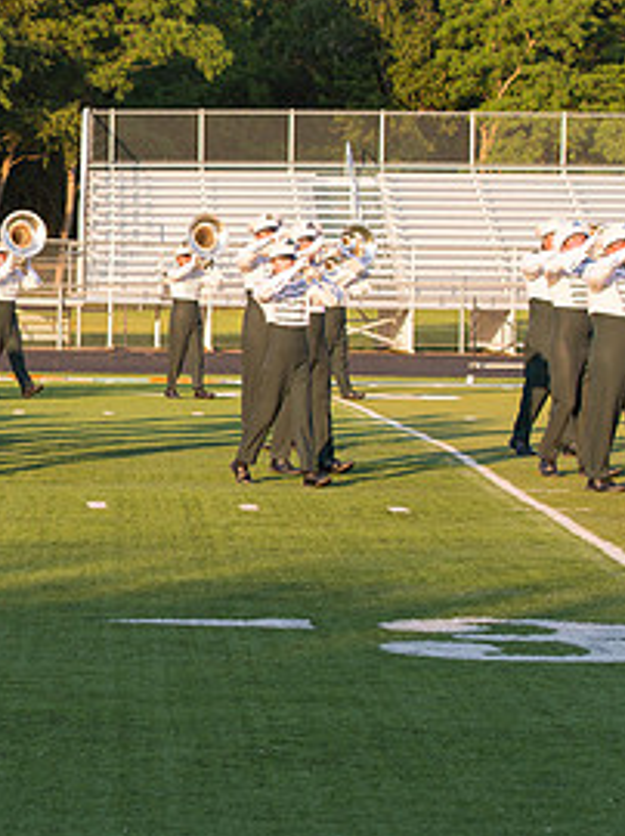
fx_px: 4027
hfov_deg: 8.7
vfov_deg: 11.8
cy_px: 299
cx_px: -255
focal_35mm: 167
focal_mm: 70
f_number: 5
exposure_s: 1/640
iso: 250
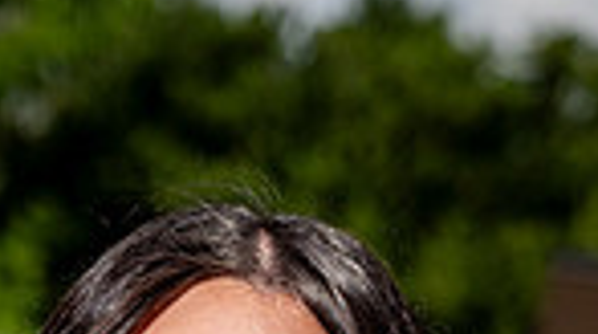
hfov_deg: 9.7
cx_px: 212
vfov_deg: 5.2
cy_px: 884
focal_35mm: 222
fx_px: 3513
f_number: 4
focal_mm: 69
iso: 100
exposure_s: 1/1250
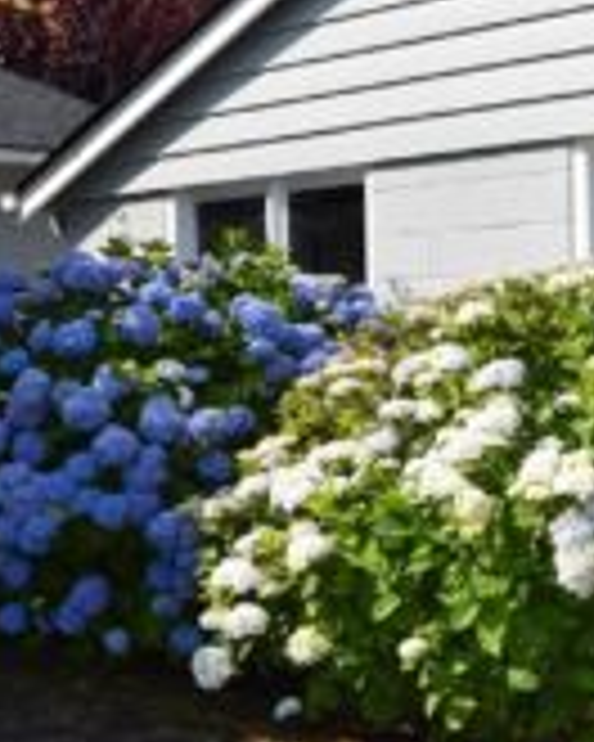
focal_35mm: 82
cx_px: 446
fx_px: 1802
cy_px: 411
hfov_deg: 18.6
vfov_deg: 23.3
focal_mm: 24
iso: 100
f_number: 9
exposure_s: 1/200
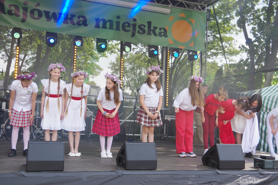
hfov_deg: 46.4
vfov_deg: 31.8
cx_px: 139
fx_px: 324
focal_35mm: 42
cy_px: 92
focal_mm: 28
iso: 200
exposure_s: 1/125
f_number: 6.3
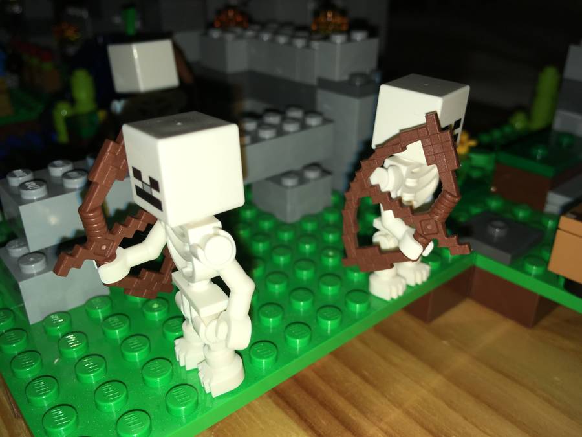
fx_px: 488
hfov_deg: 61.7
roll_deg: -0.8
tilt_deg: -26.6
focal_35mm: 29
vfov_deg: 48.2
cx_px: 291
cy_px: 218
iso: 25
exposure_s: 1/610
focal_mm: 4.15
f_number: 2.2
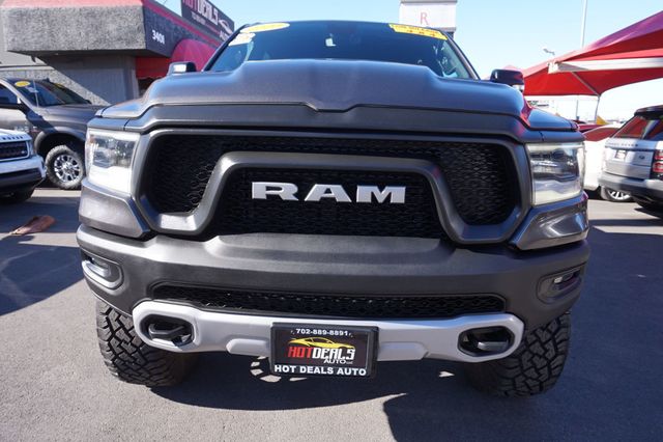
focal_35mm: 24
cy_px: 221
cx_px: 332
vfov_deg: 53.1
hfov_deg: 73.8
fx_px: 442
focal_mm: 16
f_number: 6.3
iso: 100
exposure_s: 1/100
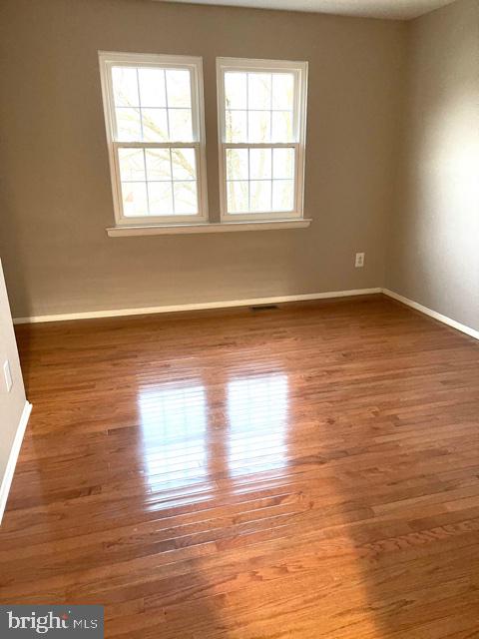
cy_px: 320
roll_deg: +0.7
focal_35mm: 26
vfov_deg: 67.3
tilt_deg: -21.3
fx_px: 480
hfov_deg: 53.1
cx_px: 240
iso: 400
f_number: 1.6
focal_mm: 5.1
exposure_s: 1/40
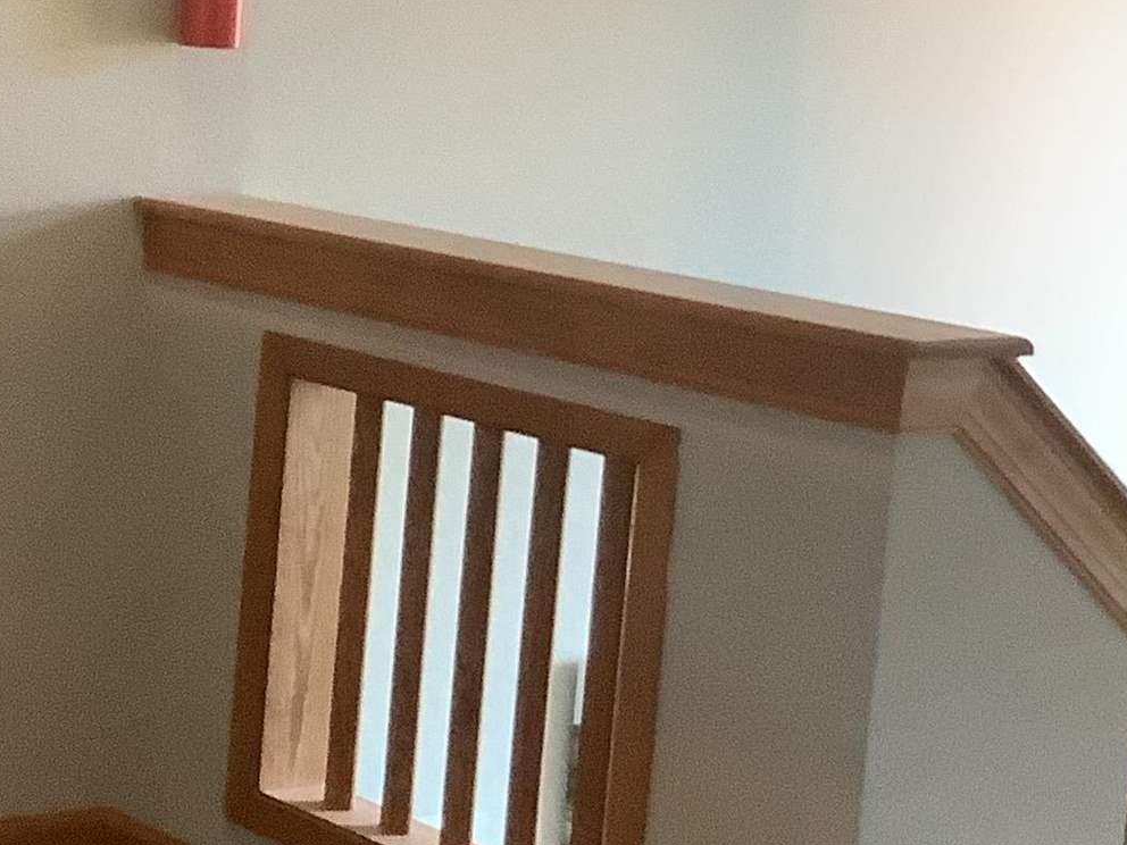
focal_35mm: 96
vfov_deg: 15.3
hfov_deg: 18.2
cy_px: 175
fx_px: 3125
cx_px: -573
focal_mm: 3.3
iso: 320
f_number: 2.4
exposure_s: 1/40
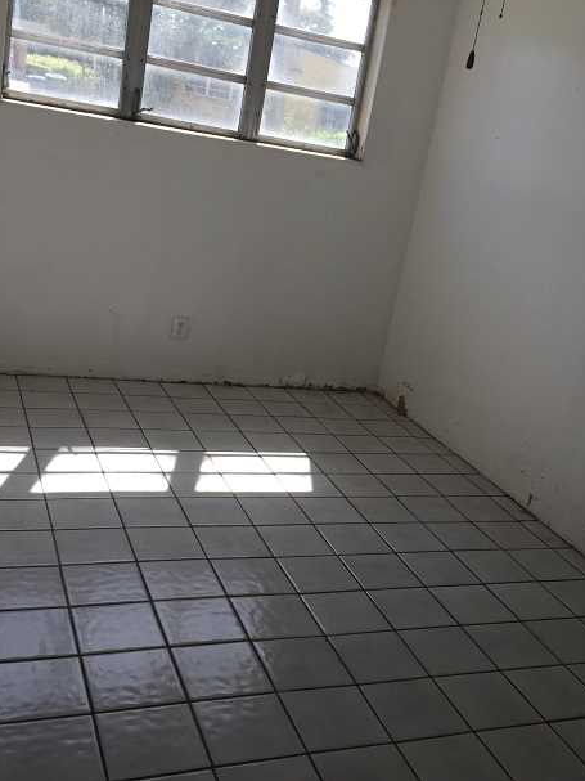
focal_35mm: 39
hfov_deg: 36.7
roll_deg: -10.2
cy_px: 389
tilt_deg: -17.3
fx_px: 879
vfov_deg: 47.9
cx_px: 336
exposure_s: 1/309
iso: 32
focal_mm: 4.15
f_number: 2.2
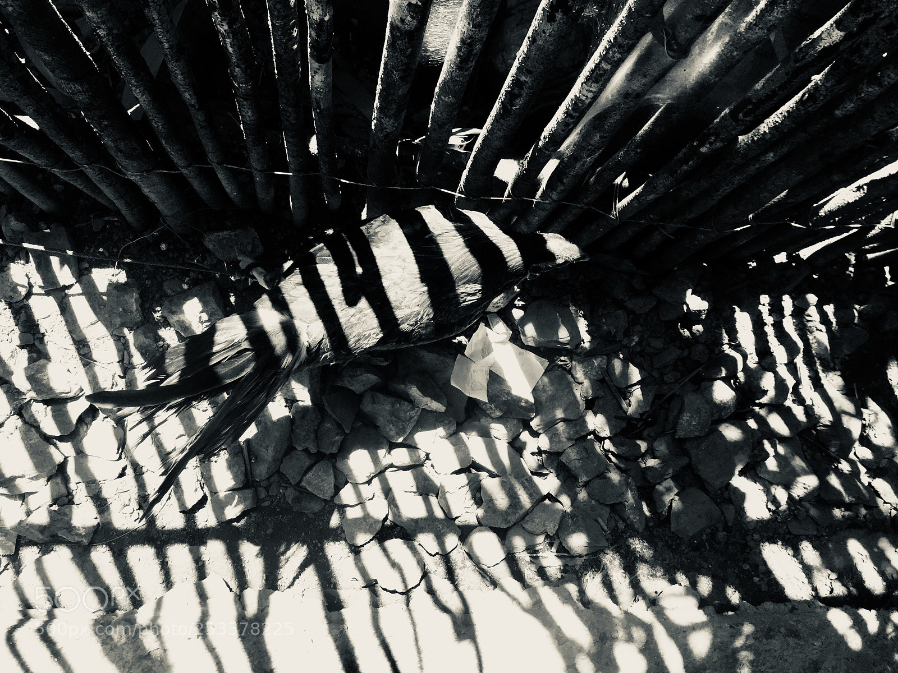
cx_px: 449
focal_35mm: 29
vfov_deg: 48.2
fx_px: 752
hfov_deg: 61.7
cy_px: 336
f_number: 2.2
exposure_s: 1/430
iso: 32
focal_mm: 4.15
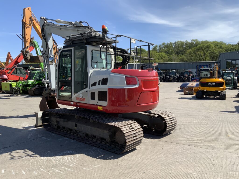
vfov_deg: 48.2
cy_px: 90
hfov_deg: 61.7
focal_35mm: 29
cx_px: 120
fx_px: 200
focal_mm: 3
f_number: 1.8
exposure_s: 1/1534
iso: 16
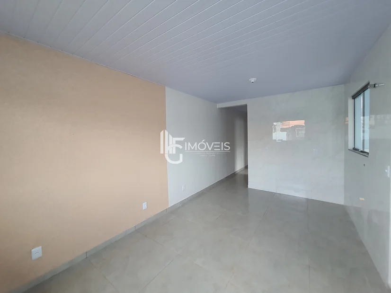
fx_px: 147
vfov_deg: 89.9
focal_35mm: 13
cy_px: 146
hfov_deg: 106.2
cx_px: 196
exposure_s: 1/60
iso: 200
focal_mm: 1.74
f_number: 2.2
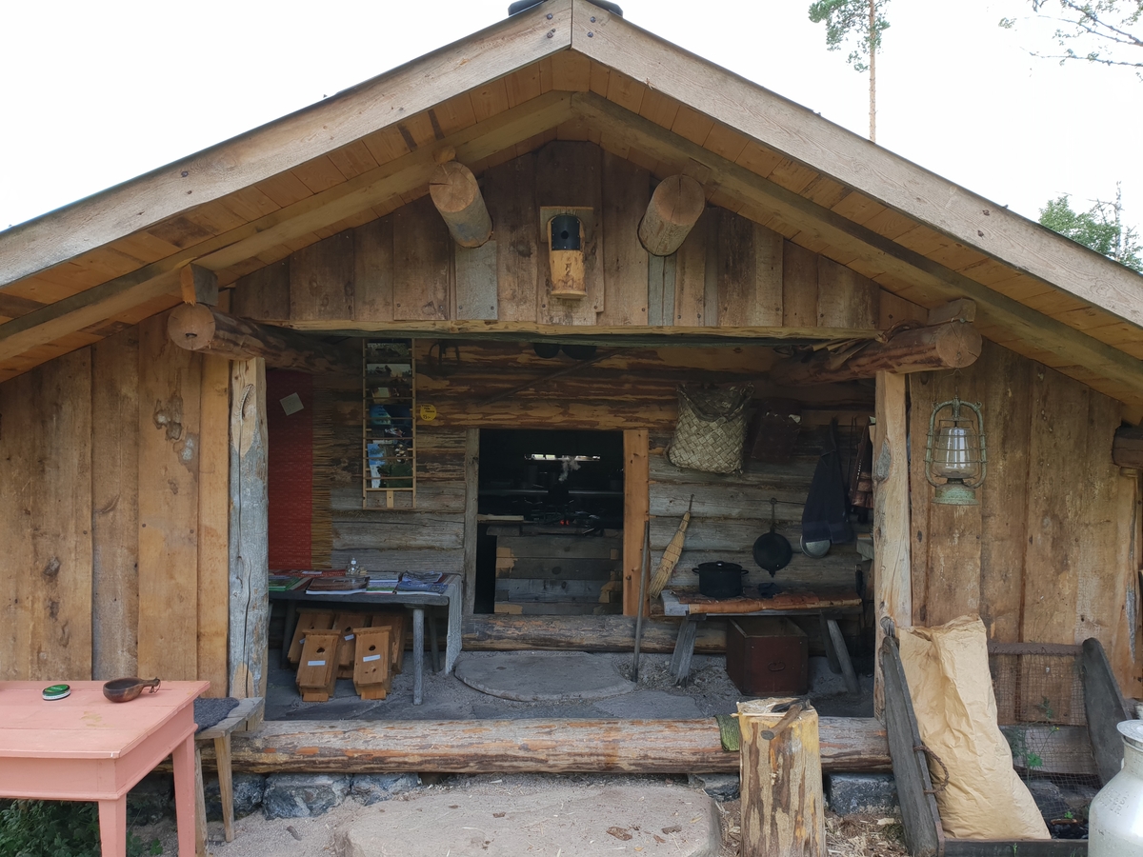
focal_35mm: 26
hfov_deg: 67.3
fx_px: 859
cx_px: 572
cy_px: 428
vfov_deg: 53.1
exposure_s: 1/107
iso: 50
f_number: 2.4
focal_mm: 4.3
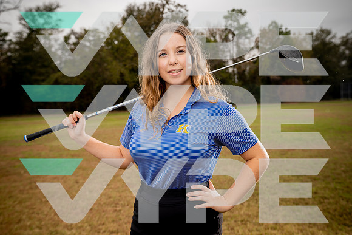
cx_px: 176
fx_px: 421
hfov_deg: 45.4
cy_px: 118
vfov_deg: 31.2
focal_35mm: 43
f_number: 4.5
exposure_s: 1/250
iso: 200
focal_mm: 43
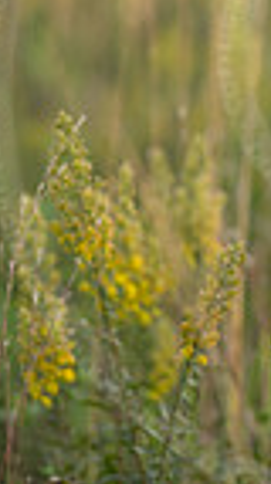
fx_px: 3605
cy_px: 105
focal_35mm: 281
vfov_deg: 7.7
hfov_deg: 4.3
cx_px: 437
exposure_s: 1/1000
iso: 100
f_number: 1.2
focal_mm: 85
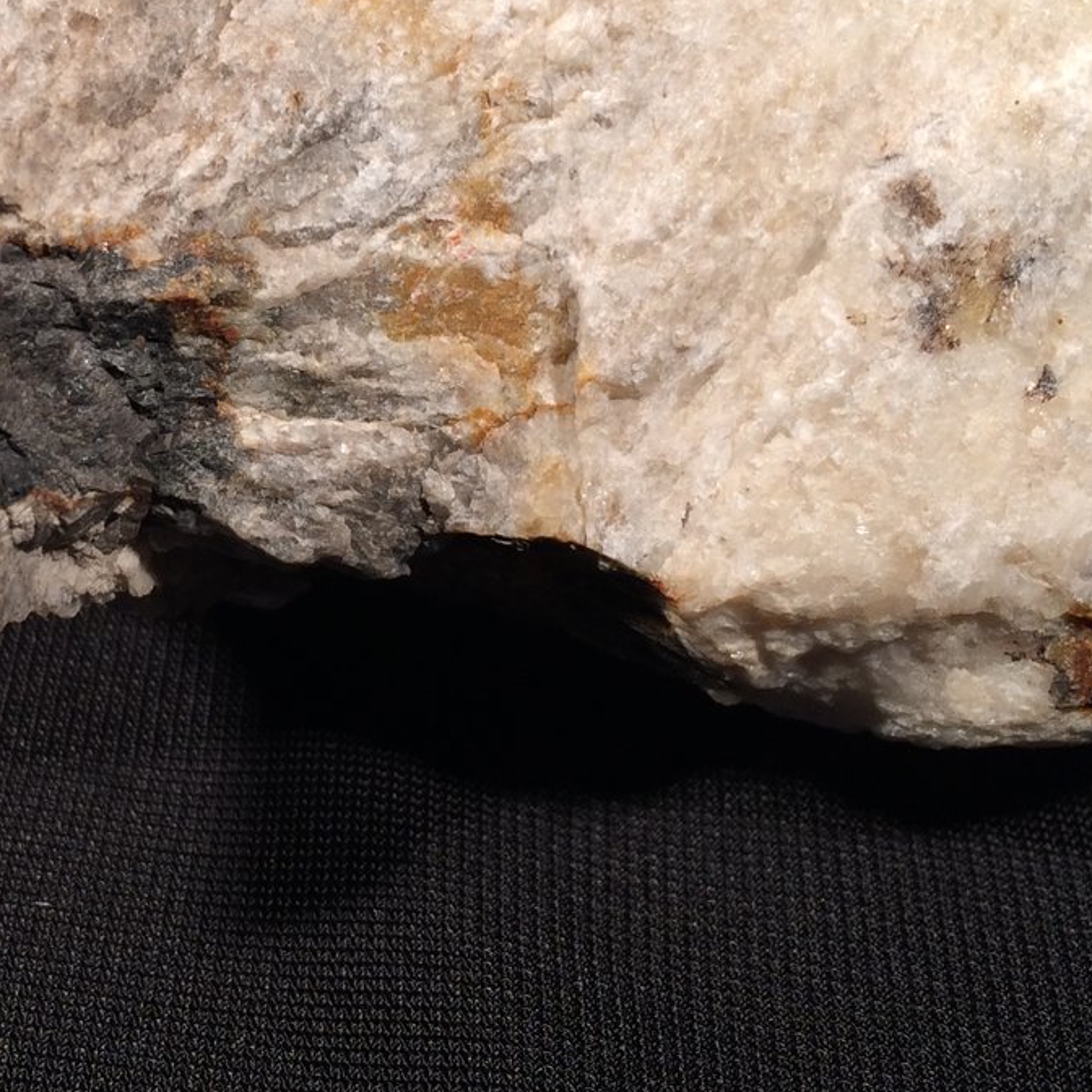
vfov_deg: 27.9
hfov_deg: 27.2
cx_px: 112
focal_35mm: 61
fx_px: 2177
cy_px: 336
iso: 32
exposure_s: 1/120
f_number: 2.2
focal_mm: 4.15
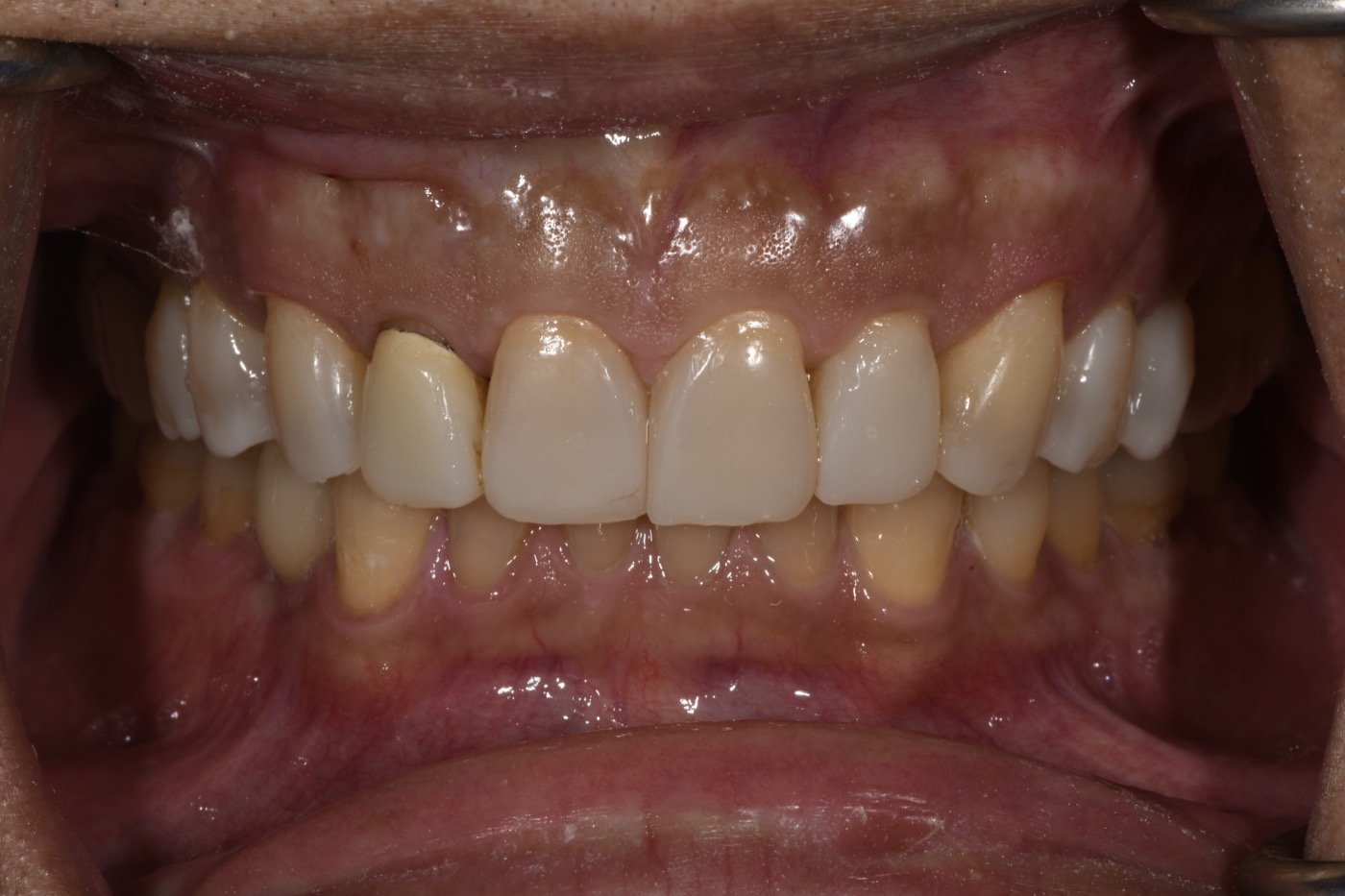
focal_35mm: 127
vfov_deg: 10.8
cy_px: 448
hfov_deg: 16.1
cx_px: 672
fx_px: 4744
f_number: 36
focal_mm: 85
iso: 100
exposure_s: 1/40
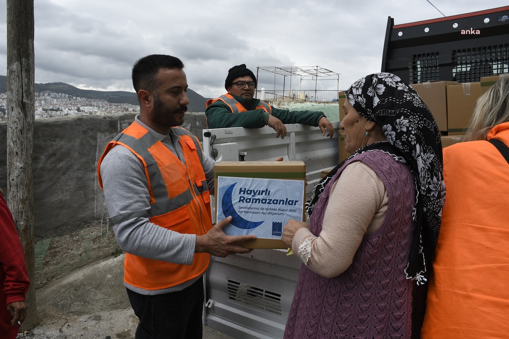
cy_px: 170
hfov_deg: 67.4
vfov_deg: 47.9
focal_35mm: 27
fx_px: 382
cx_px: 254
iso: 400
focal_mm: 18
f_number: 10
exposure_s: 1/400
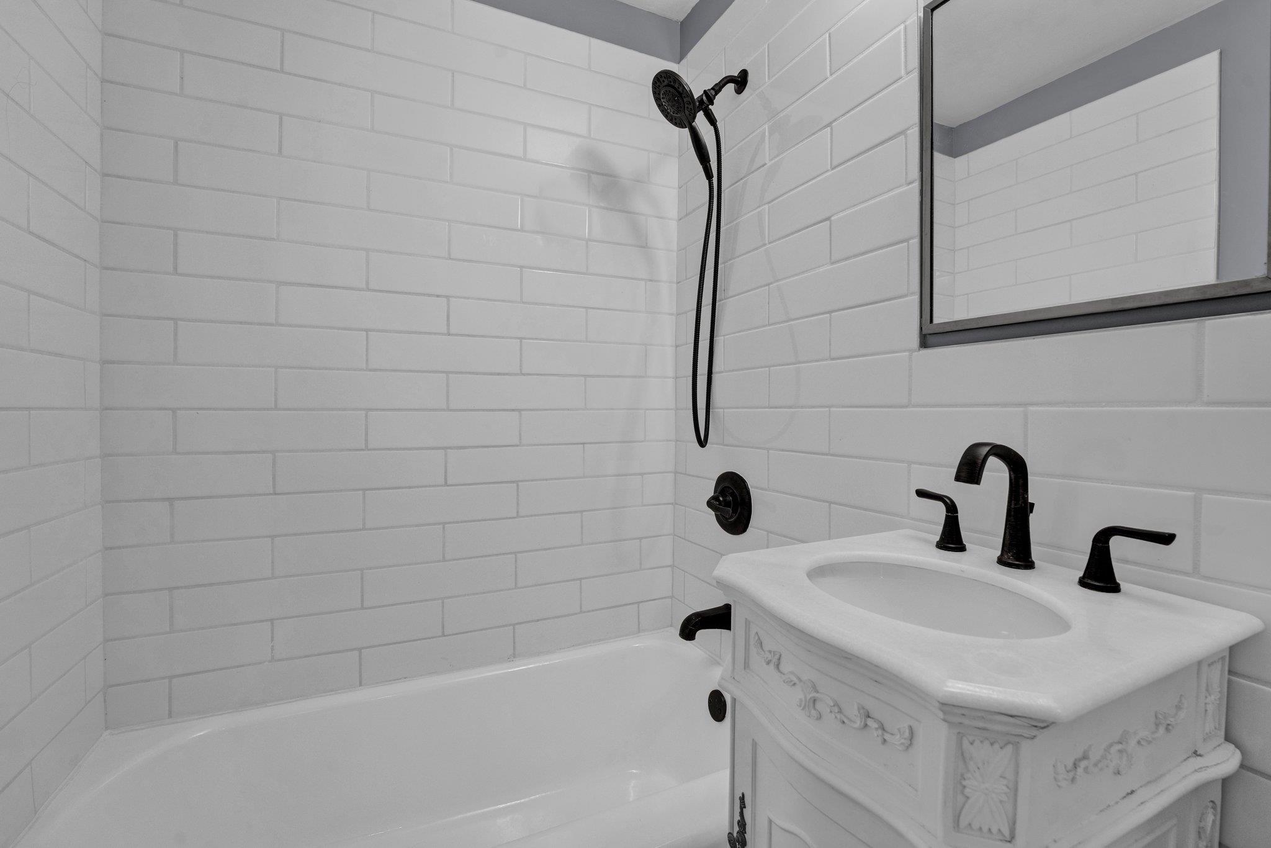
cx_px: 636
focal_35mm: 15
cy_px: 424
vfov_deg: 76.6
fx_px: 537
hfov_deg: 99.6
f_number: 8
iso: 400
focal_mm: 15.2
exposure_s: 1/10
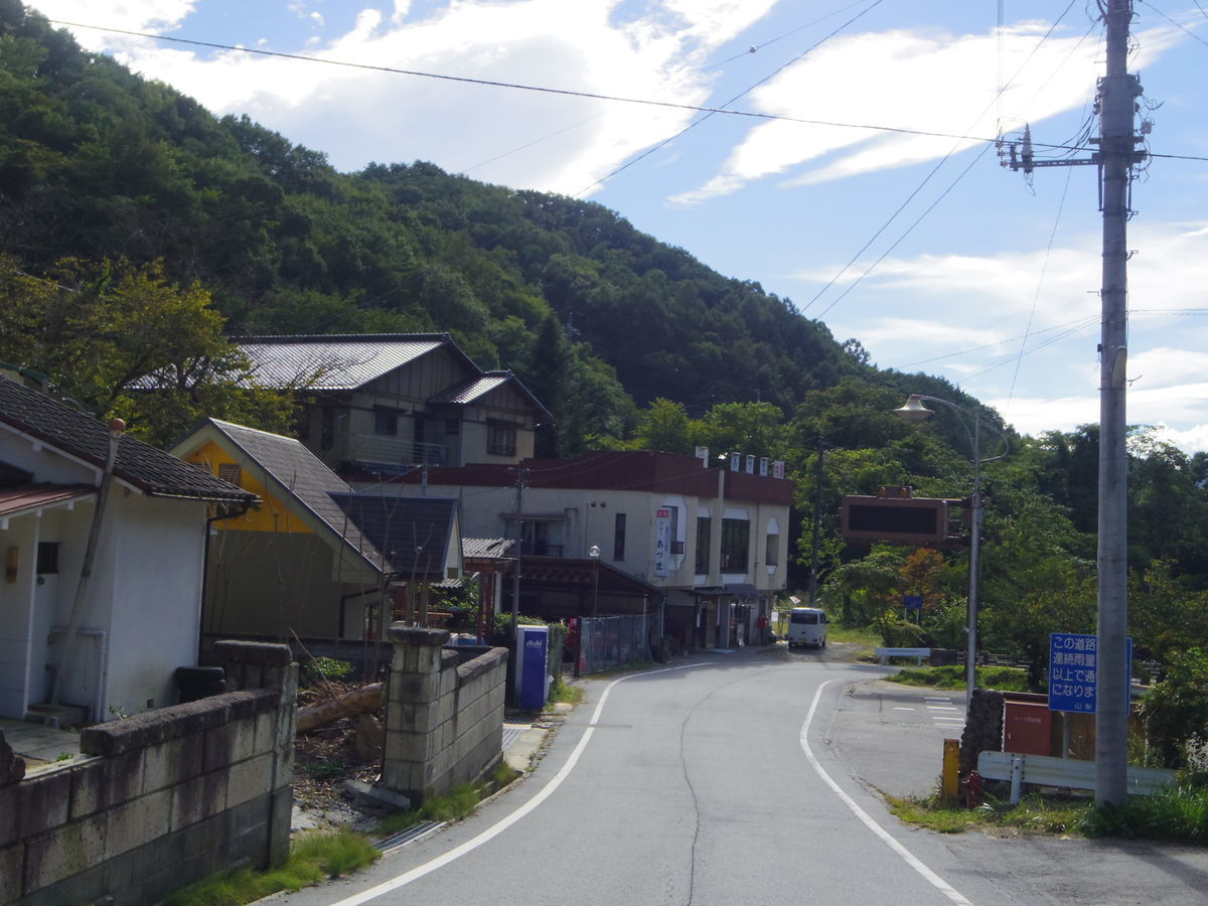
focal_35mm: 47
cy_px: 453
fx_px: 1640
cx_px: 604
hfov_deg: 40.4
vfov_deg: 30.9
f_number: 5
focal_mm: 8.5
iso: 250
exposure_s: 1/1000
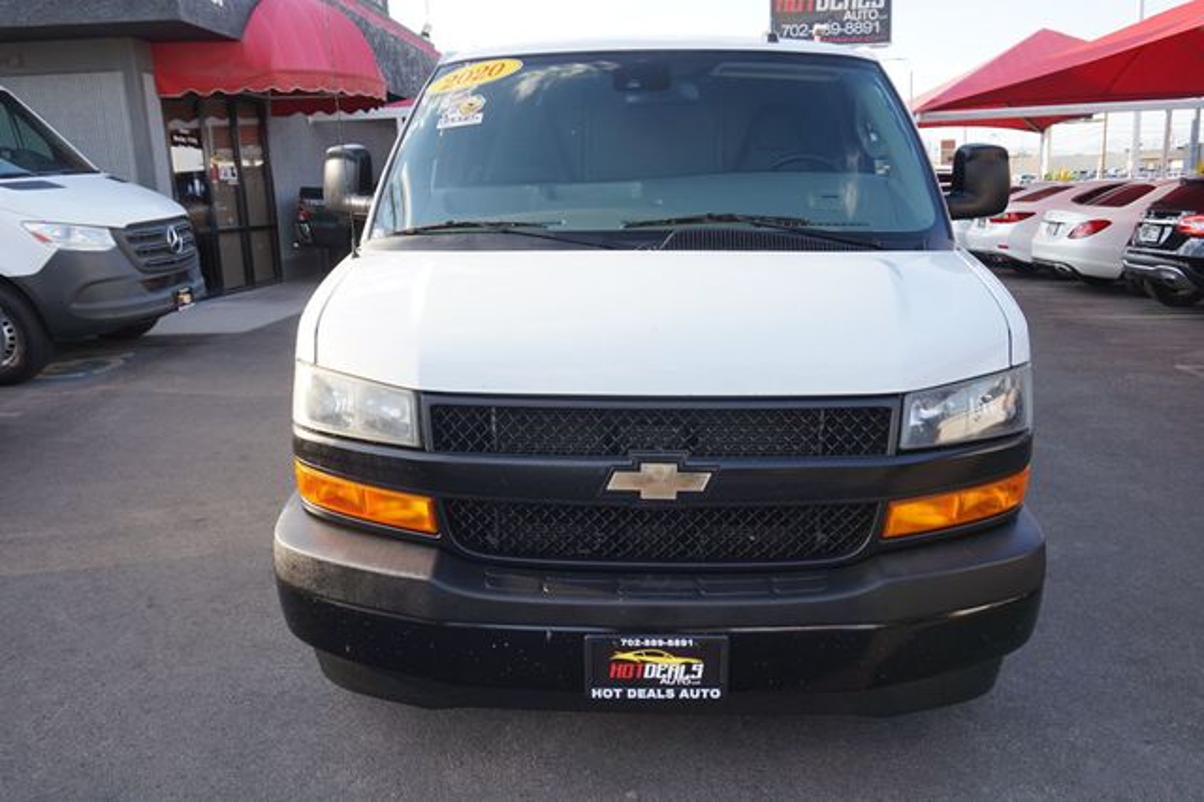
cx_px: 602
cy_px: 401
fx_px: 1003
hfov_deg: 62.0
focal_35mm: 30
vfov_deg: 43.6
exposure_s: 1/80
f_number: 6.3
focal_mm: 20
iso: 100
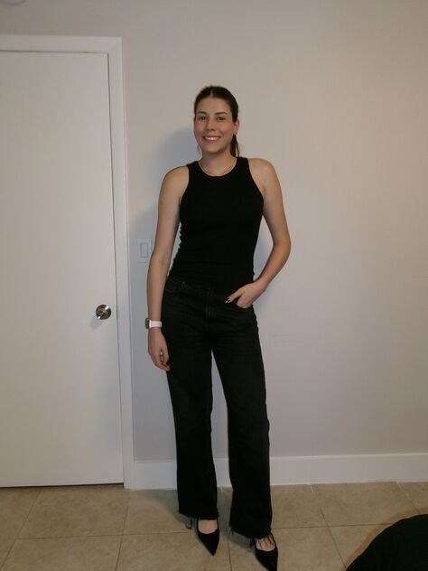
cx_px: 214
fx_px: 462
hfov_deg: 49.7
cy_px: 286
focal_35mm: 28
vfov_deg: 63.4
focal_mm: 5.1
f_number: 3.9
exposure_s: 1/34
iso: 200
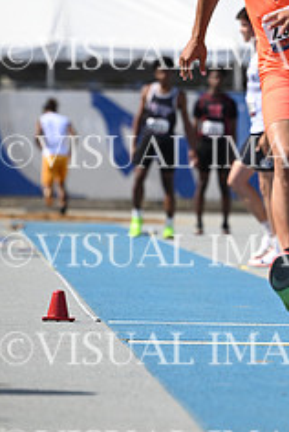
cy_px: 103
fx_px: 5306
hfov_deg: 3.1
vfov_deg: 4.7
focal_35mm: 442
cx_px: 352
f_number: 3.5
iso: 500
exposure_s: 1/6400
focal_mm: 180
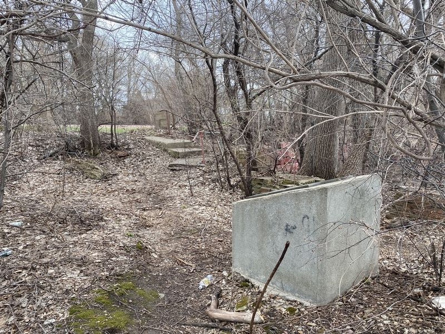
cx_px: 222
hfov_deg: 67.3
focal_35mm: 26
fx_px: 334
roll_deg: +1.0
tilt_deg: -6.3
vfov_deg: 53.1
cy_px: 167
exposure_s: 1/444
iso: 32
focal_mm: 4.25
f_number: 1.8
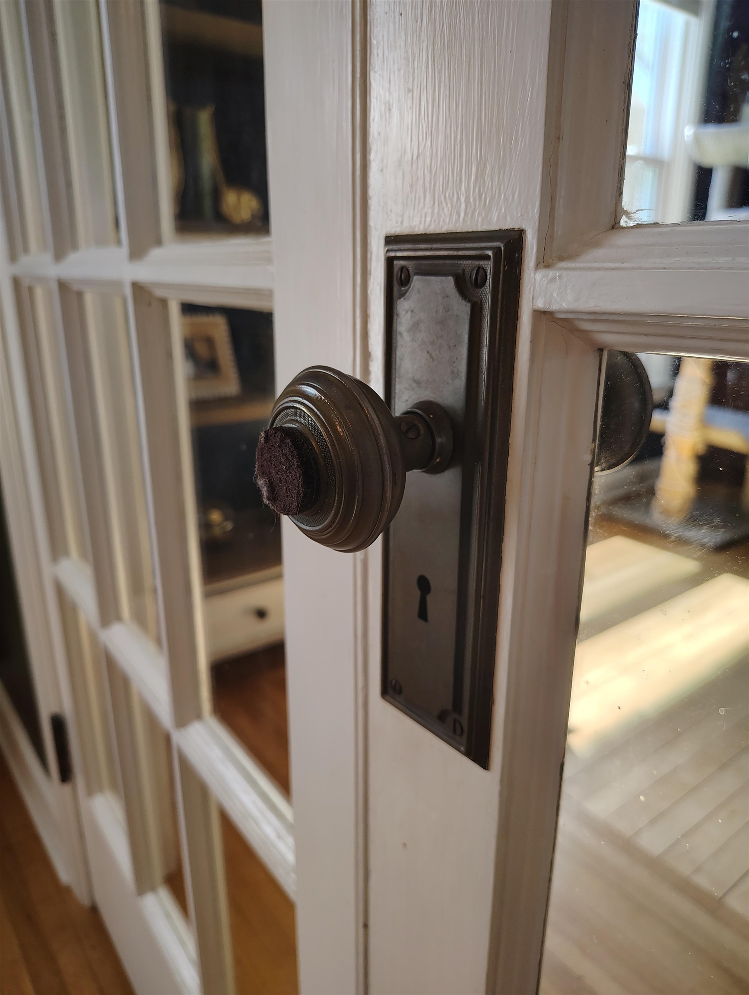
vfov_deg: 71.5
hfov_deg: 56.9
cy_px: 498
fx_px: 691
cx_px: 374
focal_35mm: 24
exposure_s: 1/120
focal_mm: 5.56
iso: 638
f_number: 1.8
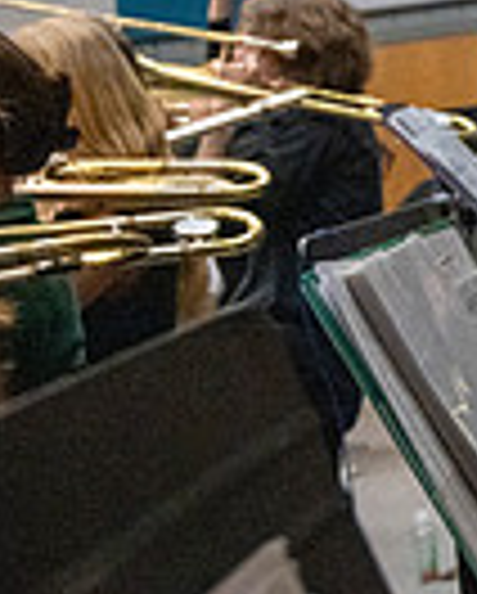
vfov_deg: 18.4
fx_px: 1743
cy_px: -115
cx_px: 1188
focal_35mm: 99
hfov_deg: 12.1
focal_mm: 24
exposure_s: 1/500
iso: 10000
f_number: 4
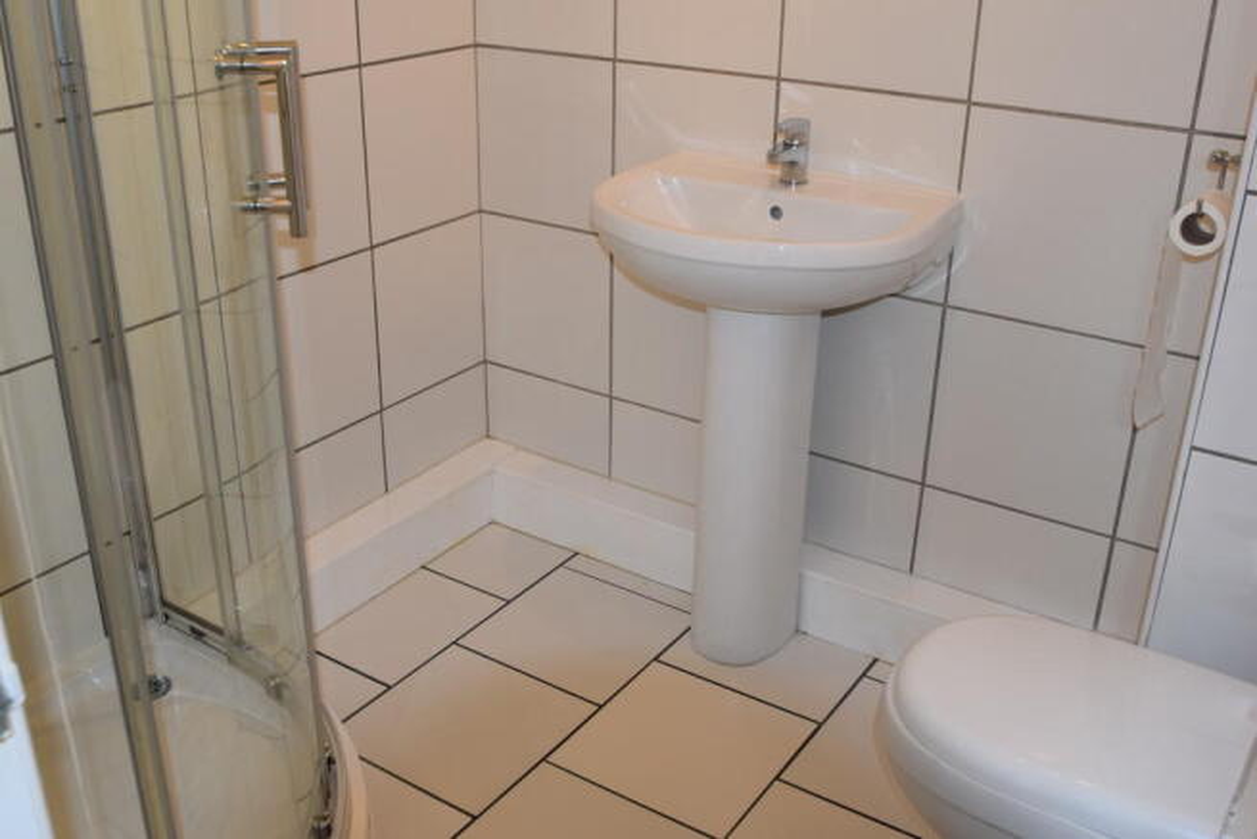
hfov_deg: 53.1
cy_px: 420
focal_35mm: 36
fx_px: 1257
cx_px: 628
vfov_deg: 36.9
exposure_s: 1/80
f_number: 4.5
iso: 800
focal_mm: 24
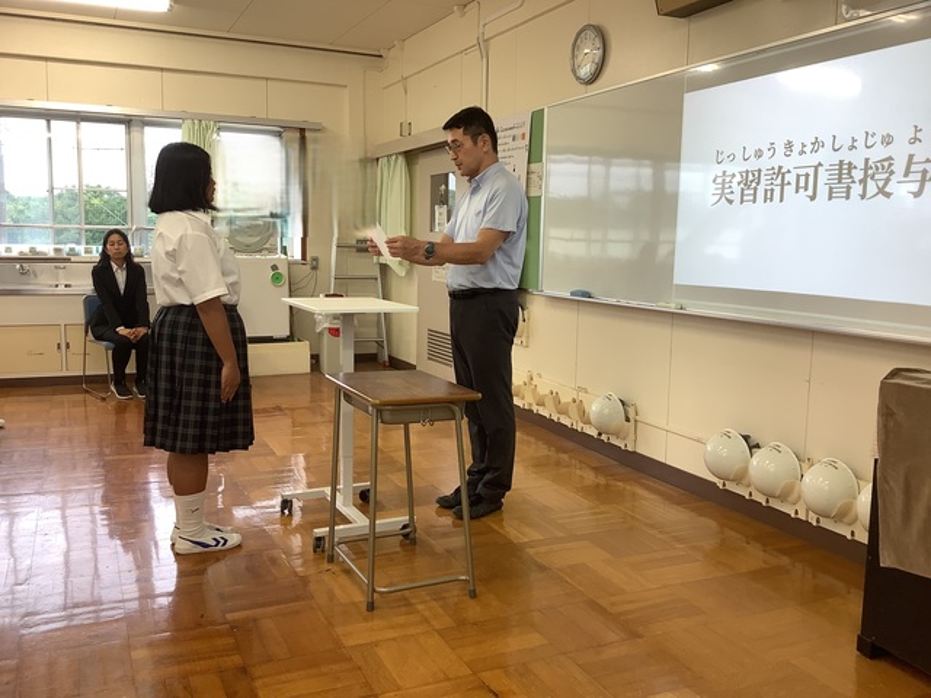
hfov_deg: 58.4
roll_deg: -1.2
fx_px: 834
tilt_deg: -7.1
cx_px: 466
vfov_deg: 45.4
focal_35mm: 31
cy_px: 349
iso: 50
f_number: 2.4
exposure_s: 1/60
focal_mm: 3.3
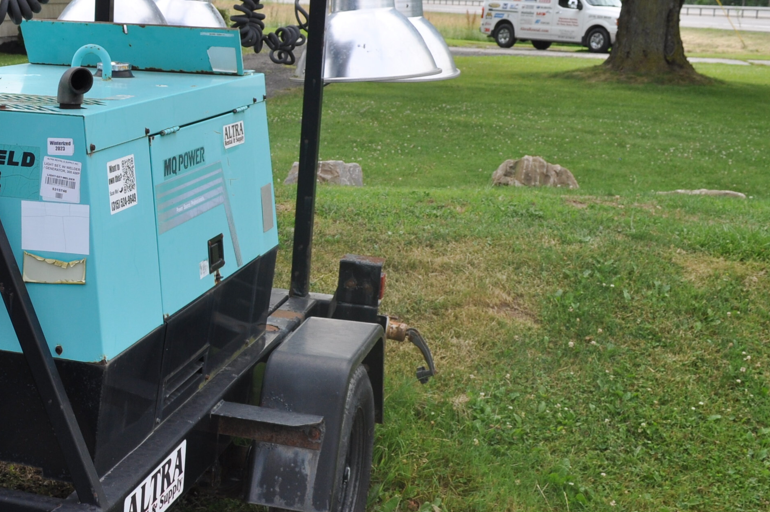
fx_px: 1303
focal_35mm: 61
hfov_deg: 30.9
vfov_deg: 22.2
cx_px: 30
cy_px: 278
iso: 200
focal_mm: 18
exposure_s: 1/200
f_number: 7.1
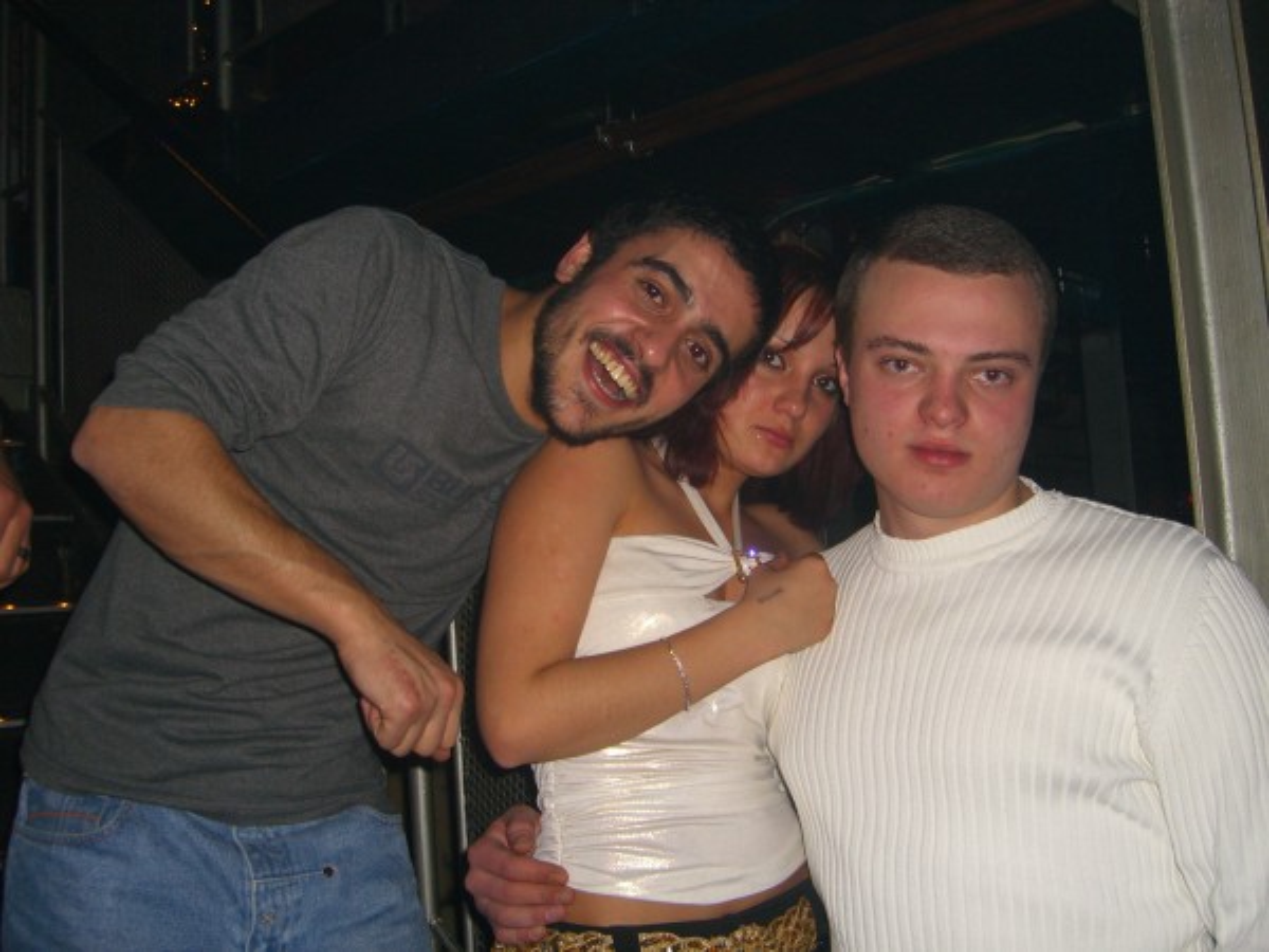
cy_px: 476
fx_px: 1393
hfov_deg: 49.0
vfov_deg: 37.7
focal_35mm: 38
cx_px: 634
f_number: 2.8
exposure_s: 1/60
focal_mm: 7.9
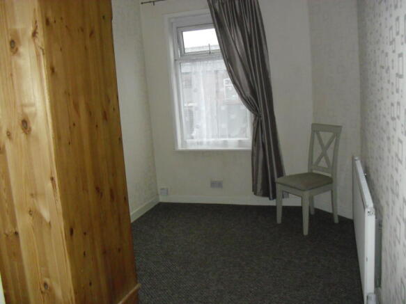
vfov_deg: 39.6
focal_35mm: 36
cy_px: 152
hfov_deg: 51.4
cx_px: 203
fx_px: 422
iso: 400
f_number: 3.1
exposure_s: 1/60
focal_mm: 6.3
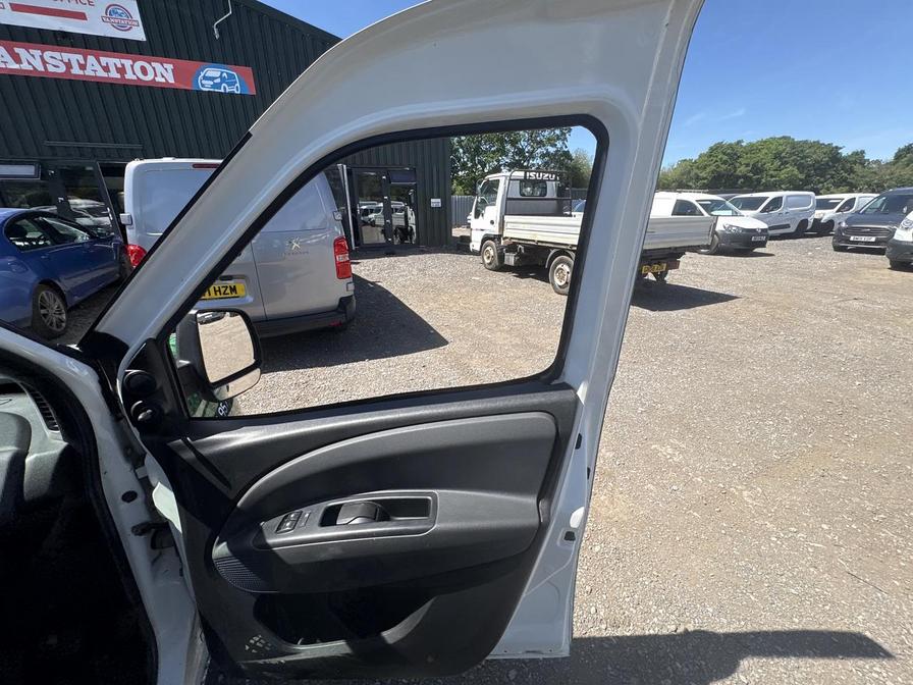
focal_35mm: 14
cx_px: 456
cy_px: 342
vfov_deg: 85.7
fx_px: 369
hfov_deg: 102.1
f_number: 2.2
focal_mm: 2.22
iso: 50
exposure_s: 1/1094
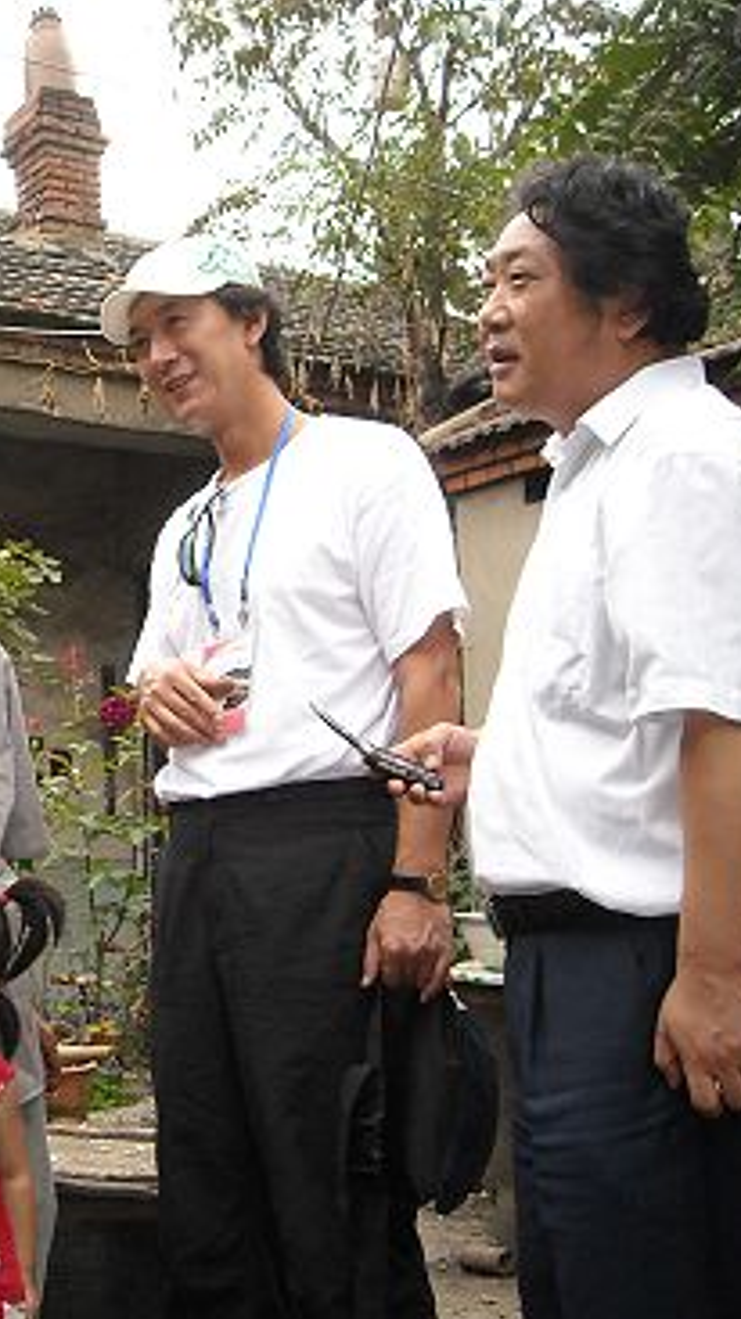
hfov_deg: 21.7
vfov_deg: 39.9
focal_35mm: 52
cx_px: -94
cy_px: 670
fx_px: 1819
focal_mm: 5.7
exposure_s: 1/60
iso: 200
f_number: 2.8
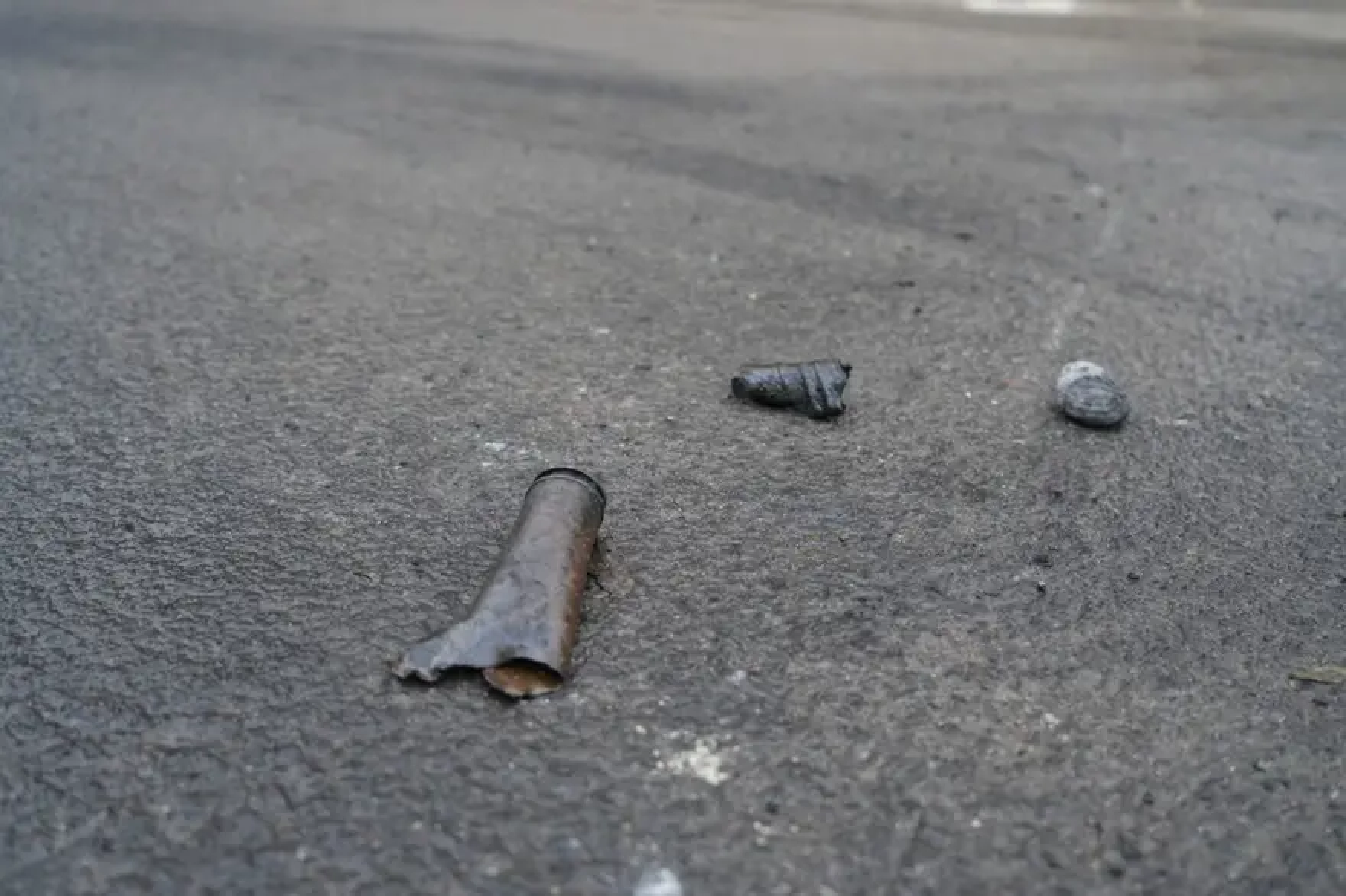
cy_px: 448
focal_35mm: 30
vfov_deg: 43.6
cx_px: 673
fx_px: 1121
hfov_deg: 61.9
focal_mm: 30
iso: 3200
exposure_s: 1/160
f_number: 4
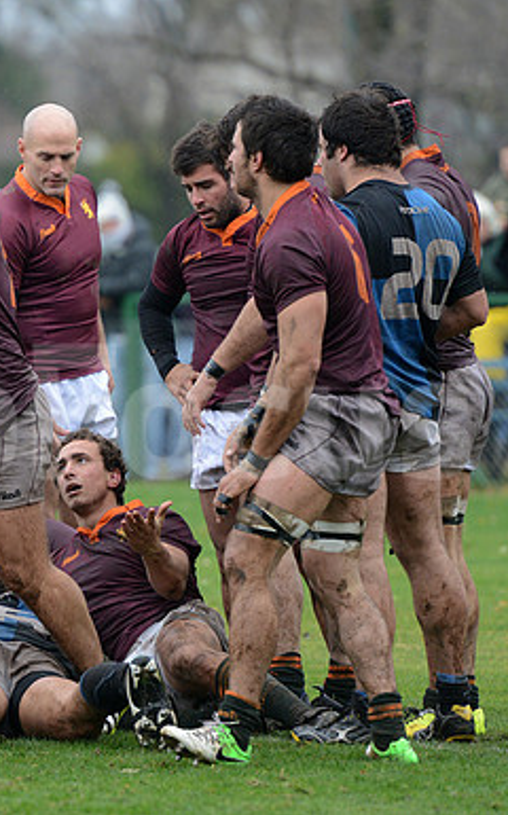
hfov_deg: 3.2
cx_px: -59
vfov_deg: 5.1
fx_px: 9210
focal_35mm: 415
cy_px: 408
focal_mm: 270
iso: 1250
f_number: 4
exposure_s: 1/500
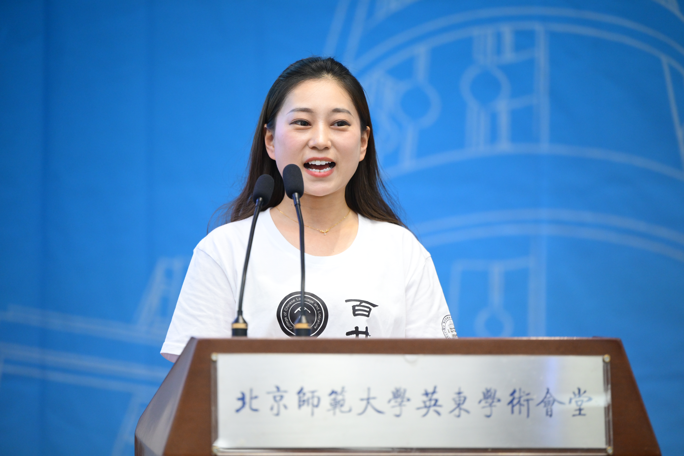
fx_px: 3230
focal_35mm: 170
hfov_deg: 12.1
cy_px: 228
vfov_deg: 8.1
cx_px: 342
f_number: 2.8
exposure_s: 1/125
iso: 2500
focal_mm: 170
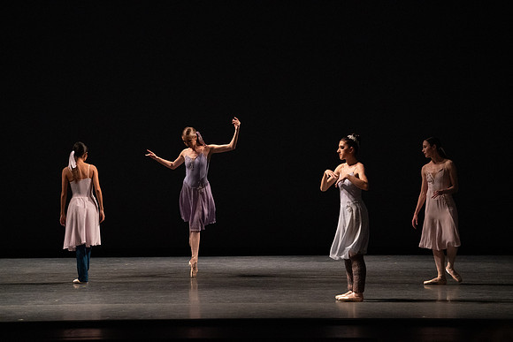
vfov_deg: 8.6
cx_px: 256
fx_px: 2266
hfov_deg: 12.9
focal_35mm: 159
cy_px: 171
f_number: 5.6
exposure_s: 1/400
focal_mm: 159
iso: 12800
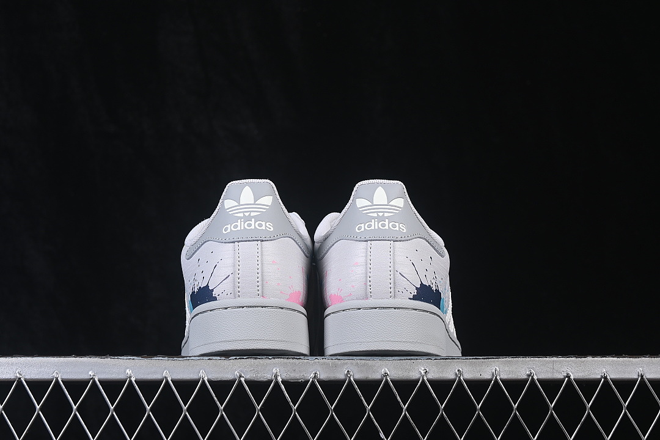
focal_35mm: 75
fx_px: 1375
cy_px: 220
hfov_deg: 27.0
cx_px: 330
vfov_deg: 18.2
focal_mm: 50
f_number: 8
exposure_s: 1/80
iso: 160
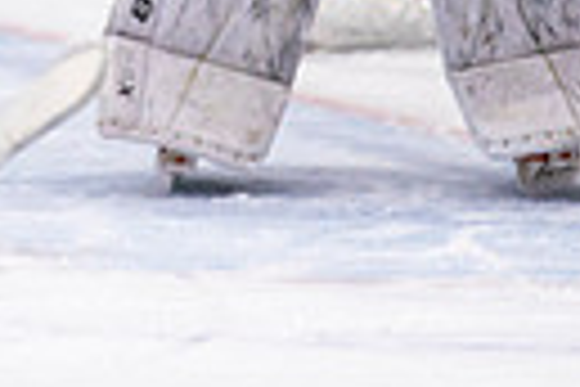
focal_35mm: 760
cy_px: -407
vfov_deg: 1.8
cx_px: 256
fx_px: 12243
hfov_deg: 2.7
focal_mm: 165
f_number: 2.8
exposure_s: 1/640
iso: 1000
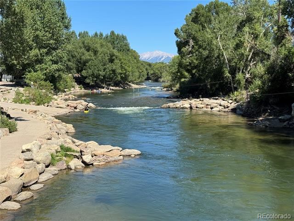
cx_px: 147
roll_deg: +0.1
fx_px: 408
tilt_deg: -5.7
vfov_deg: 30.3
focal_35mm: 48
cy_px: 110
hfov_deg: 39.7
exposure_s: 1/2833
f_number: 1.78
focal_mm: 6.76
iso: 64
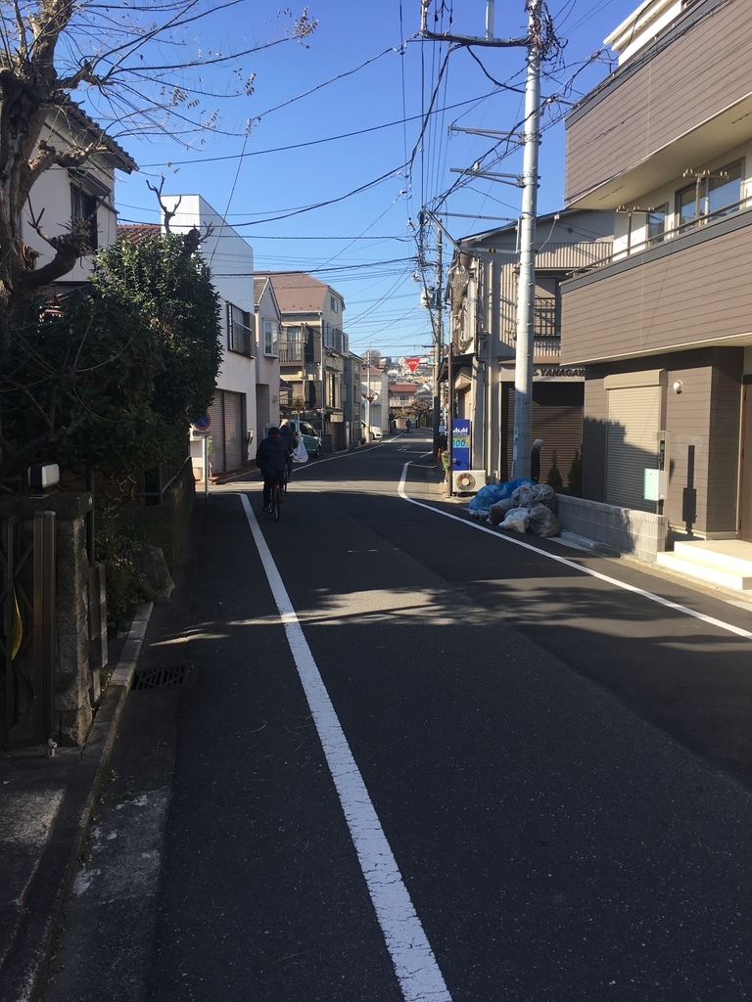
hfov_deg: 48.2
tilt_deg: -3.1
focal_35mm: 29
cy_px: 501
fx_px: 840
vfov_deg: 61.7
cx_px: 376
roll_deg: -1.1
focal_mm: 4.15
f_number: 2.2
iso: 25
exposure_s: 1/818
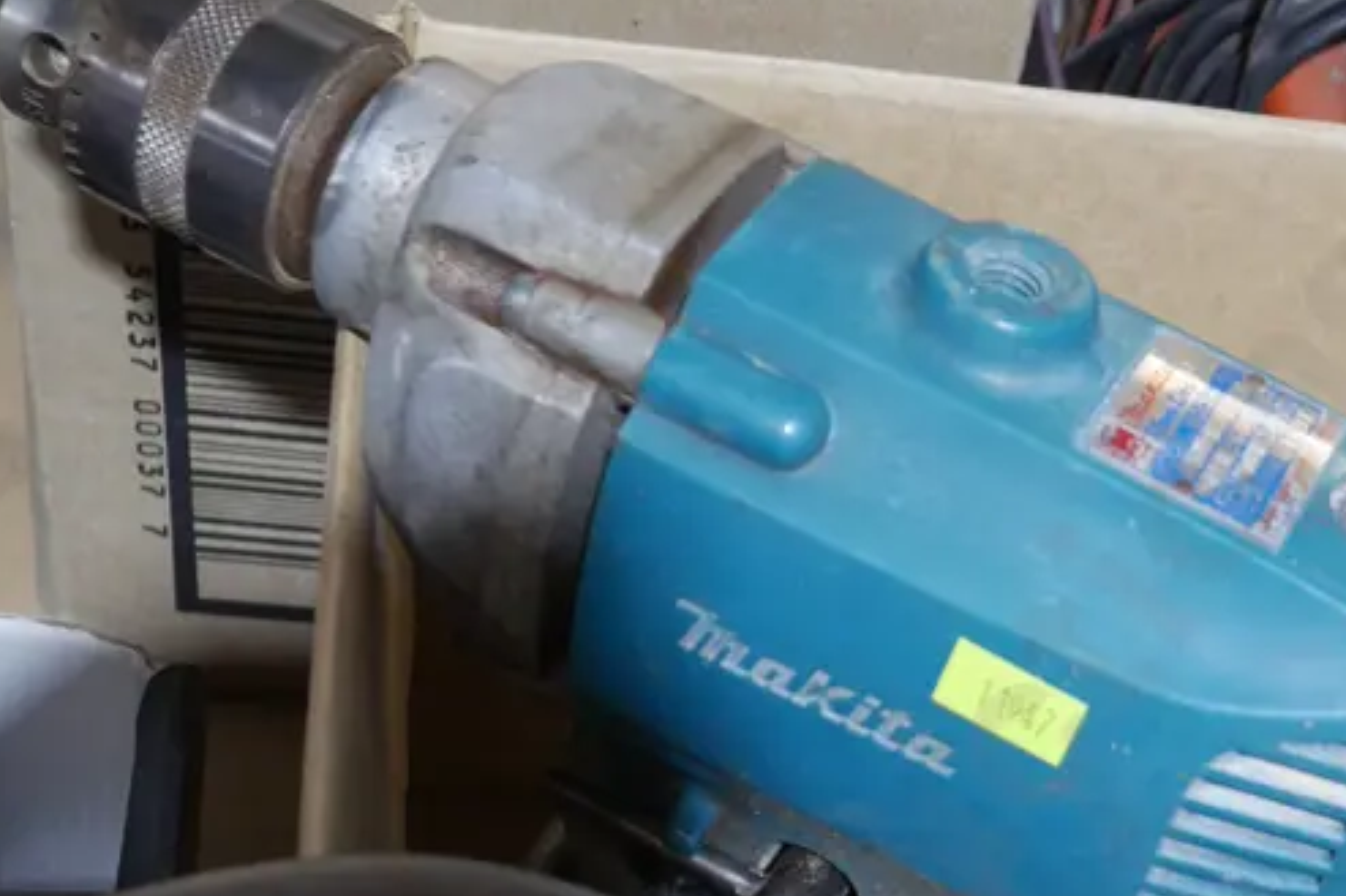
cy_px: 839
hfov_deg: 28.9
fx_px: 2579
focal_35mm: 69
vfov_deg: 19.3
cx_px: 959
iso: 800
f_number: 3.6
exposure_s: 1/60
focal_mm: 16
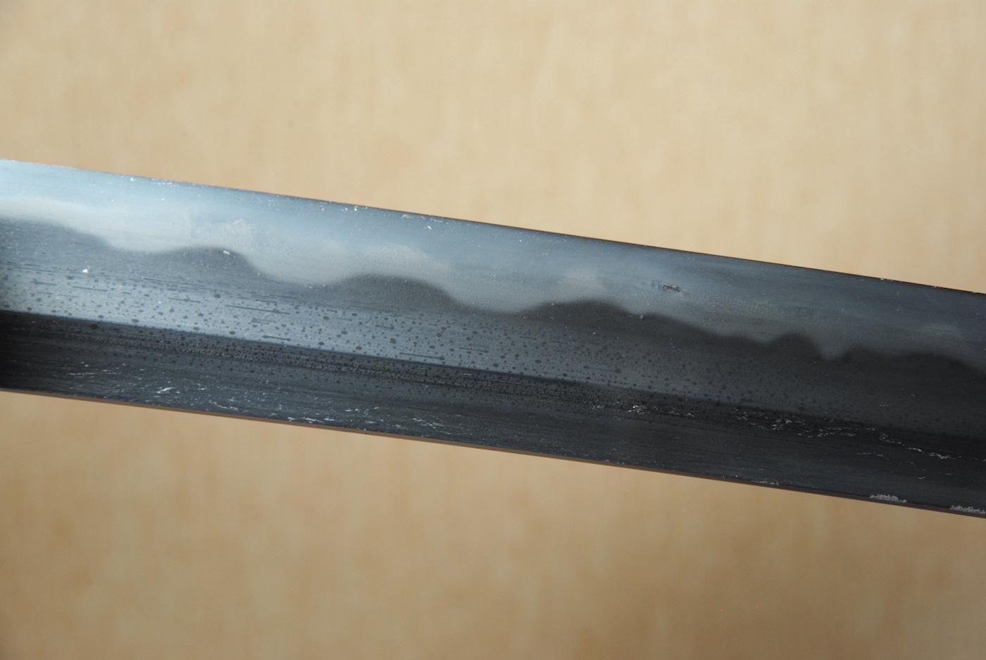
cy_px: 330
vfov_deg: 8.7
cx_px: 493
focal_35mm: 158
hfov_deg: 13.0
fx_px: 4319
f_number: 11
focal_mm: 105
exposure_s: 1/2
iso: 200
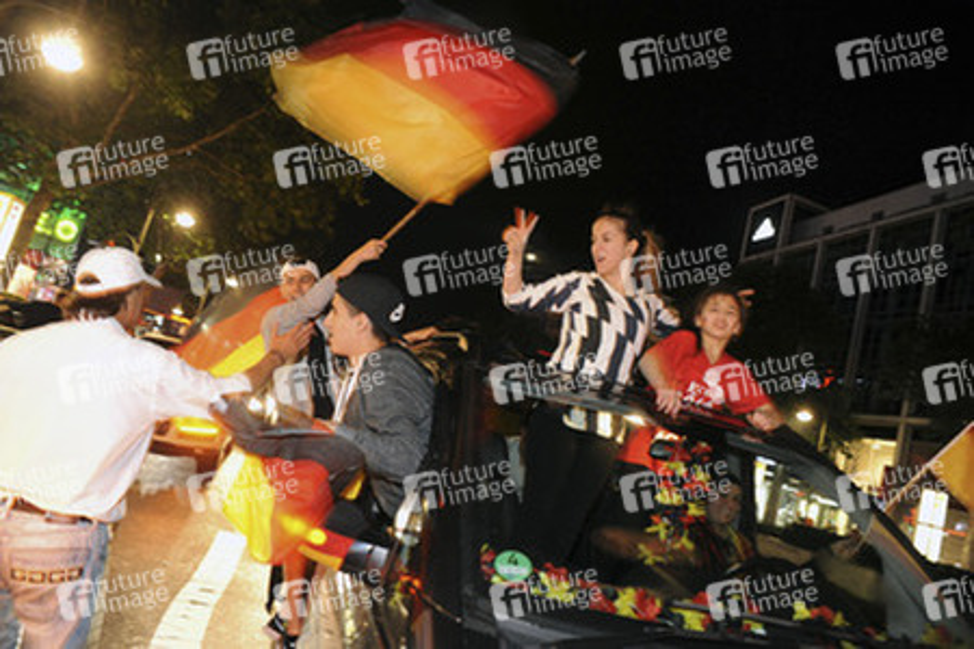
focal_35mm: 24
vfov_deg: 53.1
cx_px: 487
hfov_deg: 73.7
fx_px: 649
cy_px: 324
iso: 1250
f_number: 3.5
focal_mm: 24
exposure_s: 1/20
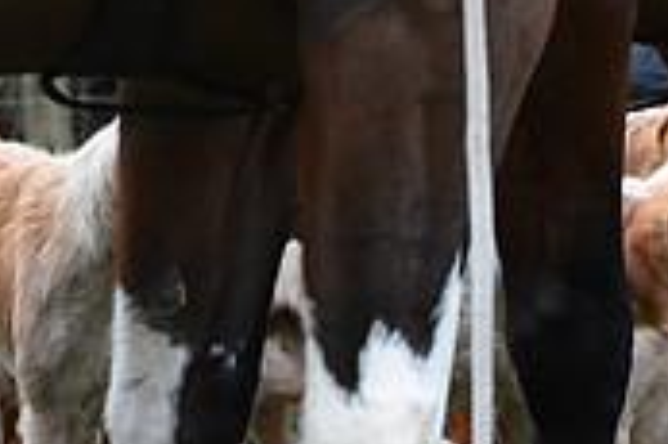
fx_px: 6952
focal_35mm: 375
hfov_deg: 5.4
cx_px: -436
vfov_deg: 3.7
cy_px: 417
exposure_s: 1/1000
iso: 3200
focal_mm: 112
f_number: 5.6
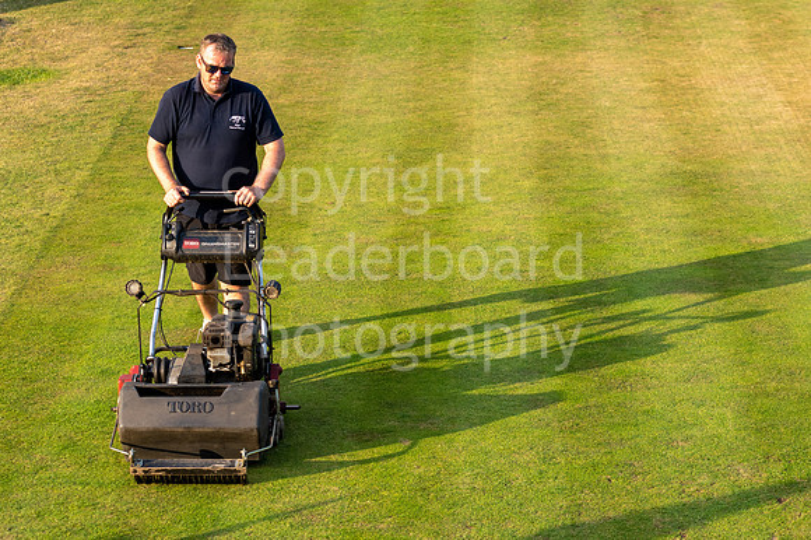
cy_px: 287
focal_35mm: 119
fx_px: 2684
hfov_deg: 17.2
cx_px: 380
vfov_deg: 11.5
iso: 125
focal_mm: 75
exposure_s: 1/640
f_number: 3.5
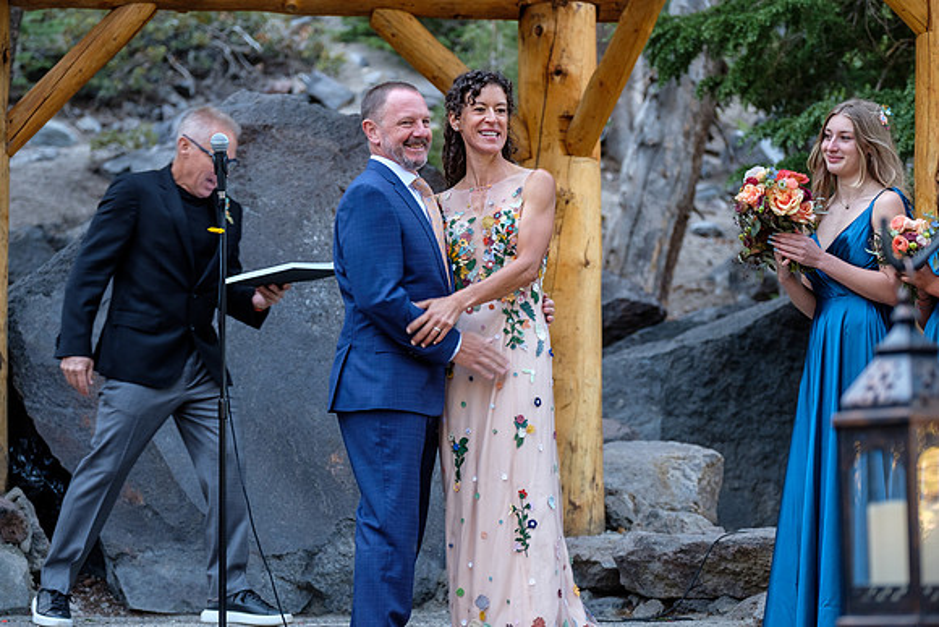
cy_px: 314
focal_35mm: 99
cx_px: 470
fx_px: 2583
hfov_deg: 20.6
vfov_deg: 13.8
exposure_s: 1/100
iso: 640
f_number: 3.2
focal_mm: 66
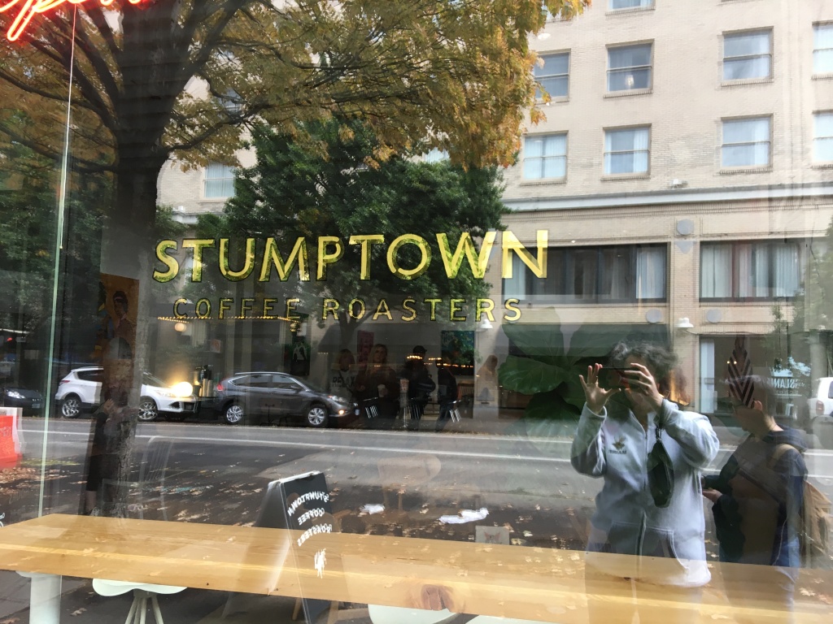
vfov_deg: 48.2
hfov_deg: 61.7
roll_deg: -0.4
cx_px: 416
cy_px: 312
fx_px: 698
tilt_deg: +5.7
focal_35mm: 29
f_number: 2.2
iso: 25
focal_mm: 4.15
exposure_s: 1/30
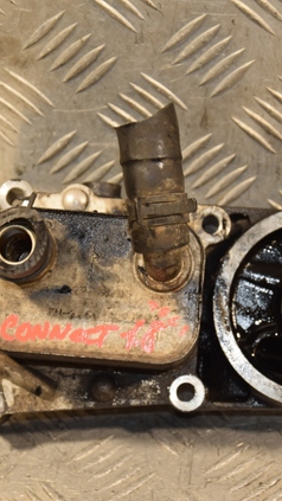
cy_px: 251
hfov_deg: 7.7
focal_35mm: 157
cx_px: 168
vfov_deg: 13.7
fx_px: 2087
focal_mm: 66
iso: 800
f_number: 5.3
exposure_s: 1/125
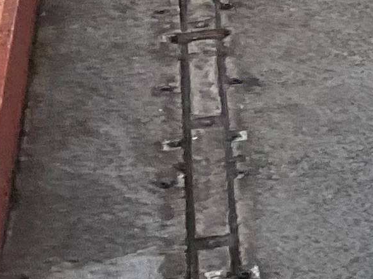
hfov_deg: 8.4
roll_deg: +0.1
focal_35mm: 200
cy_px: -275
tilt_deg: -13.5
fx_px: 2154
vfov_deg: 7.2
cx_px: 1093
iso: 16
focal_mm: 3
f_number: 1.8
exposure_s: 1/728
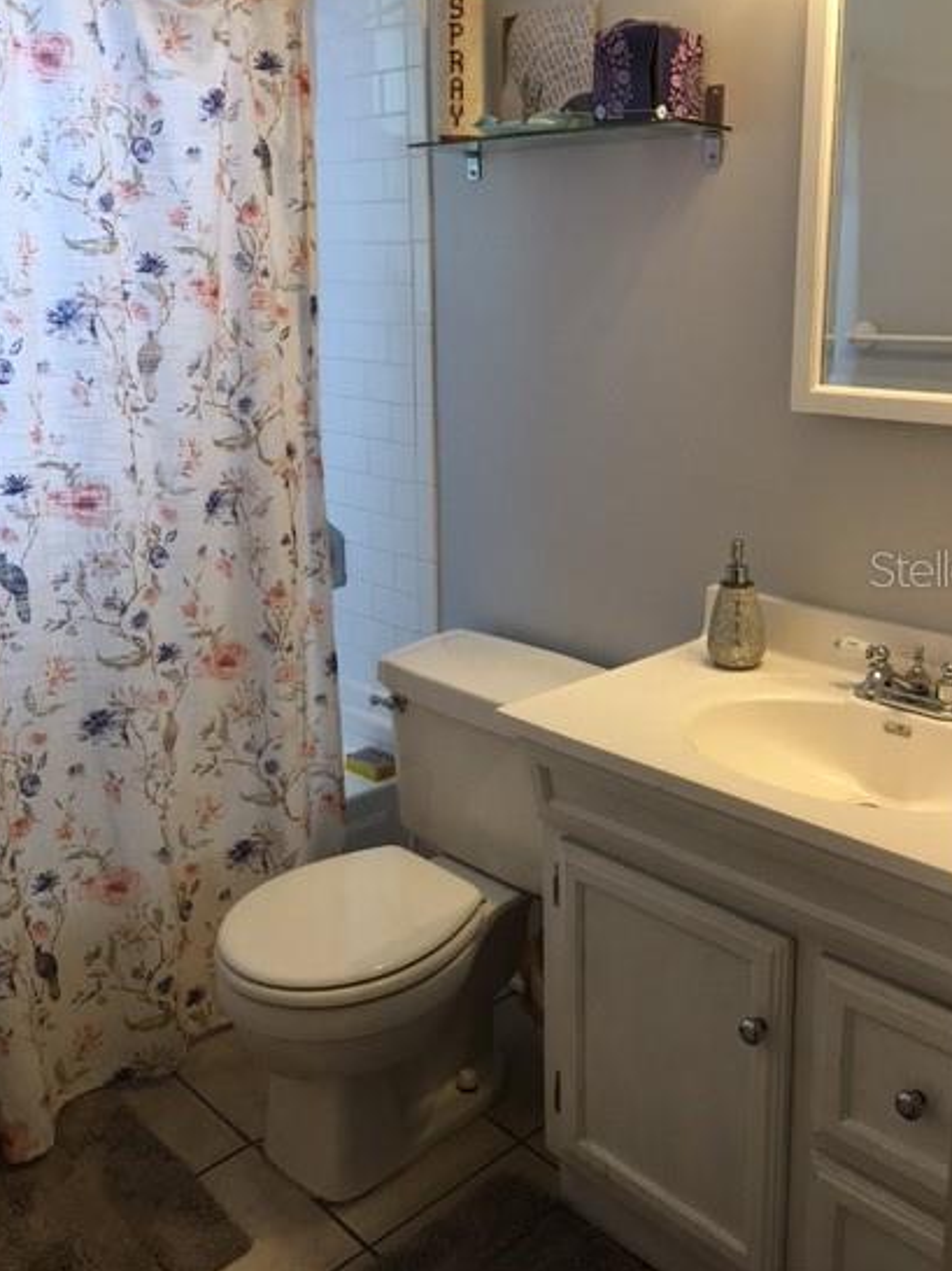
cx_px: 531
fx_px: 1248
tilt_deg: -11.6
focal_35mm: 34
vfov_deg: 53.9
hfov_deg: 41.7
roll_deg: +0.7
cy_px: 568
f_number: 2.2
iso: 25
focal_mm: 4.15
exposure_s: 1/15
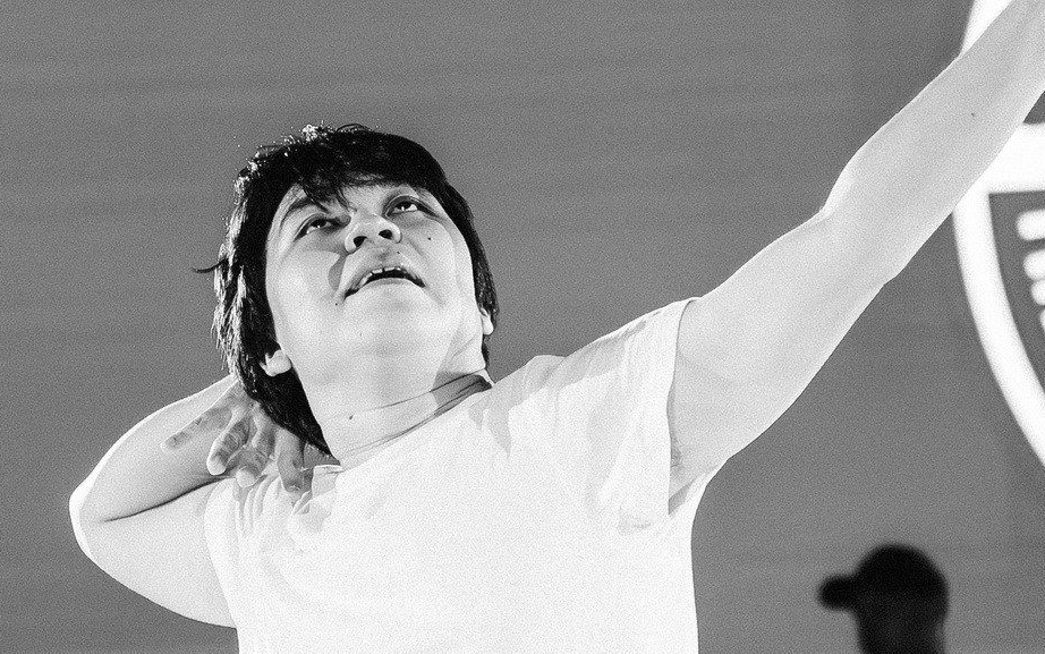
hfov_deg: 10.6
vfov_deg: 6.6
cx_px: 813
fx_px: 5641
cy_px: 333
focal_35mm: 198
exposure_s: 1/800
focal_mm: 70
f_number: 2.8
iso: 3200
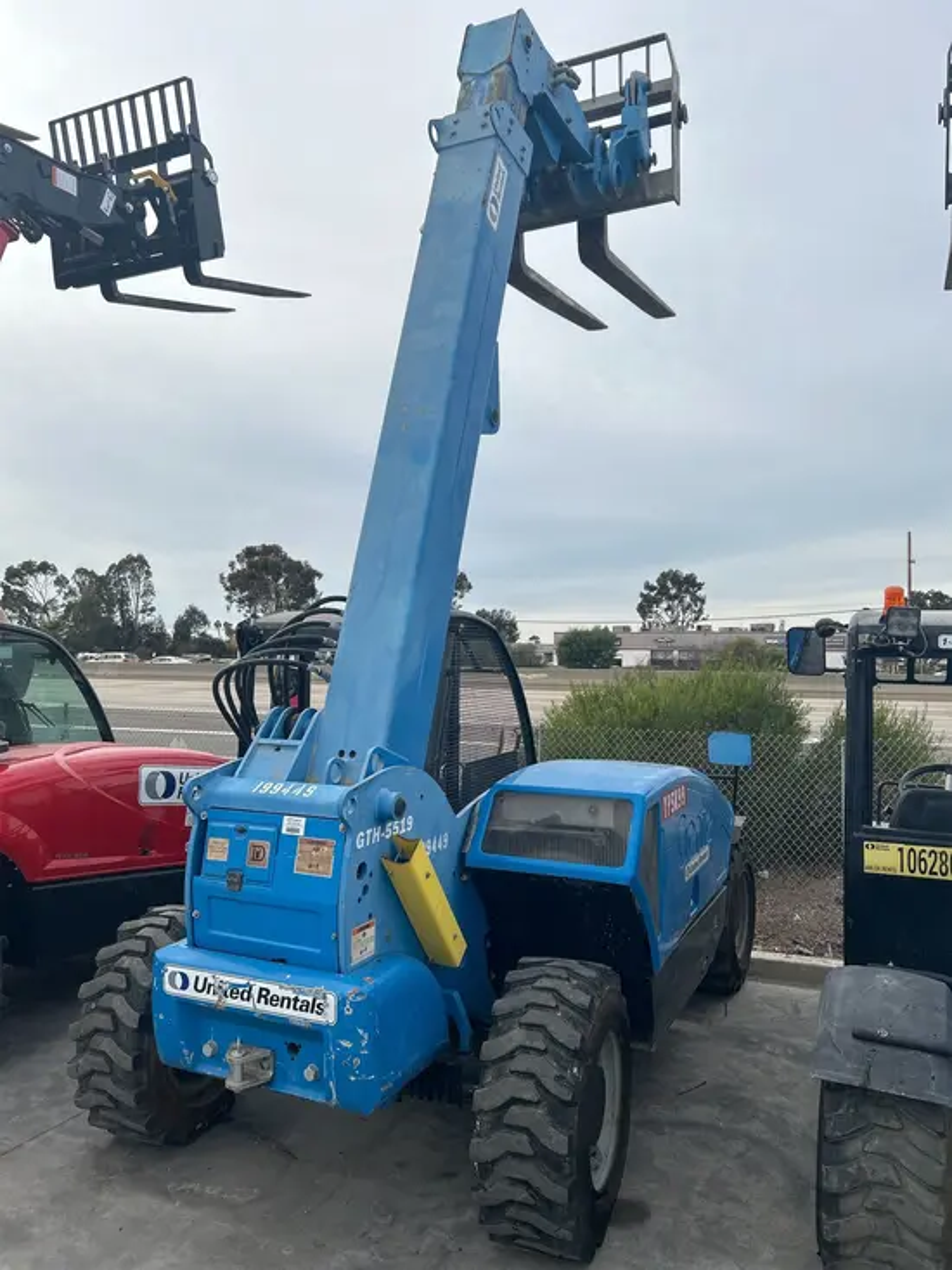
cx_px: 476
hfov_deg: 53.1
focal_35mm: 26
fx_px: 953
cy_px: 635
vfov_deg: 67.3
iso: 50
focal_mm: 5.7
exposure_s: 1/3356
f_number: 1.5
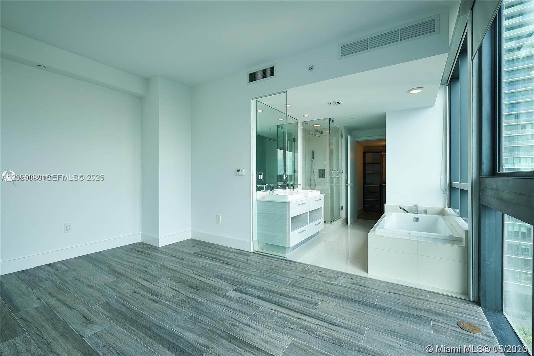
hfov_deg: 100.4
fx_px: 222
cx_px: 267
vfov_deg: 77.3
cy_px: 178
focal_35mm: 15
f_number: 6.4
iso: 200
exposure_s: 1/60
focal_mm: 10
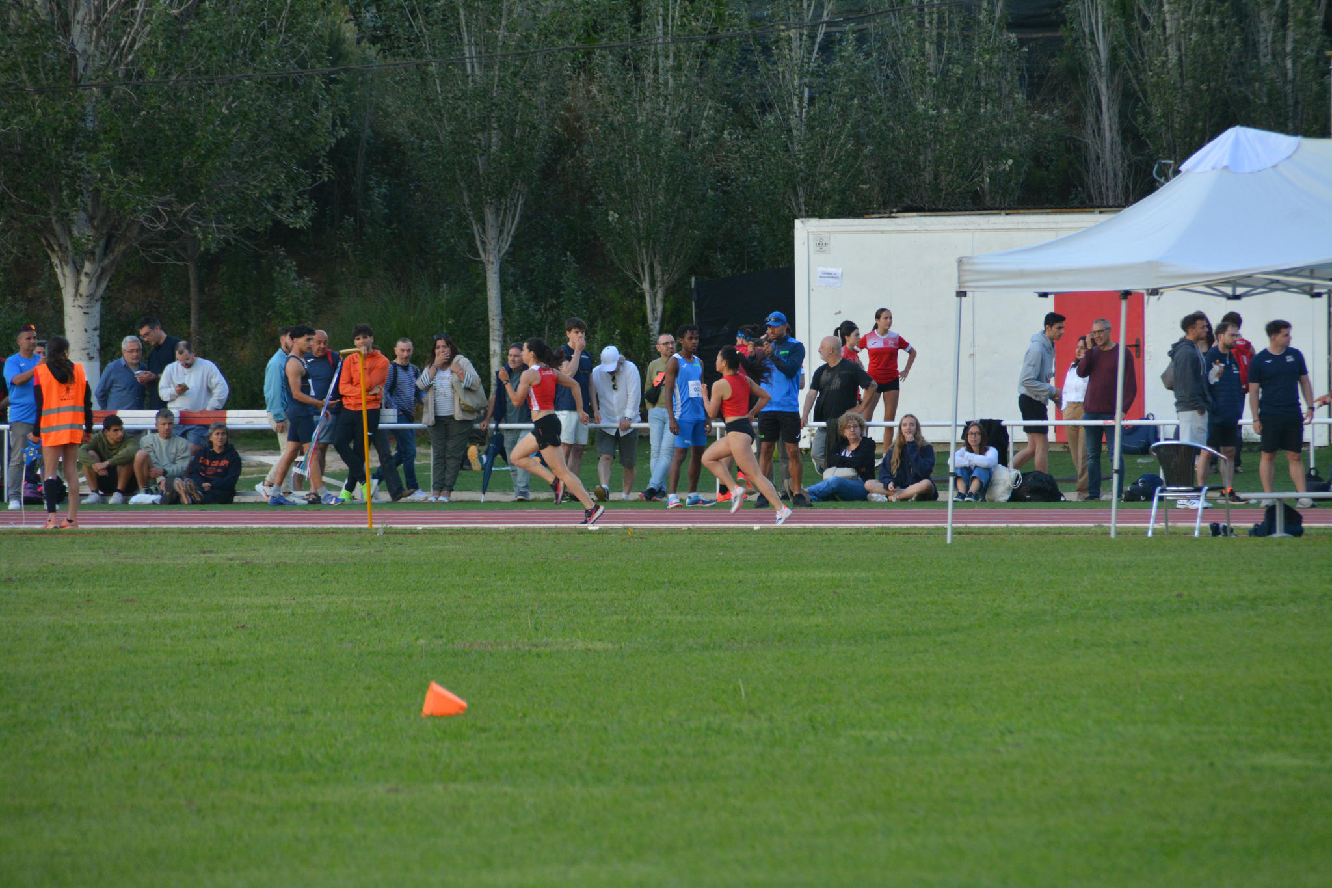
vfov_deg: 4.6
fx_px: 11098
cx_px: 666
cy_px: 444
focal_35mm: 300
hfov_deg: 6.9
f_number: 6.3
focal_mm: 200
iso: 1000
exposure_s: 1/500
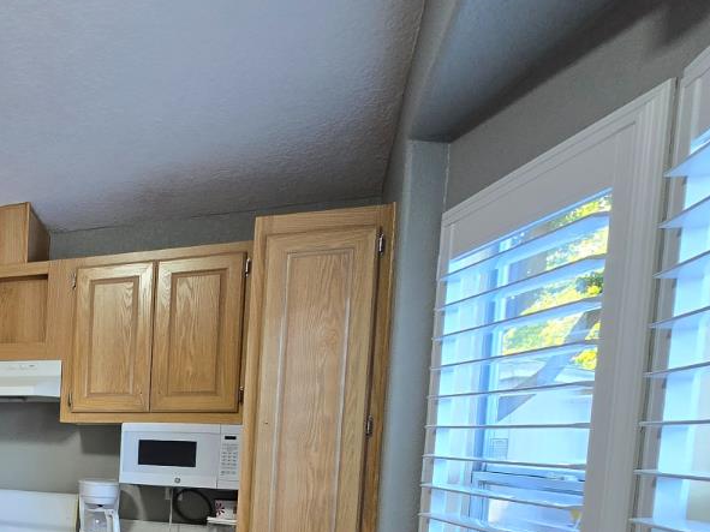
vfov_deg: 39.4
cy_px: 493
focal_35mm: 33
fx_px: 677
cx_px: -119
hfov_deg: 40.8
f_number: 2.2
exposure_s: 1/60
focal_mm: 2.2
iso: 160
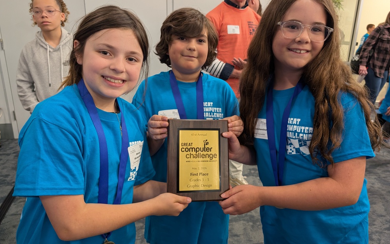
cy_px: 119
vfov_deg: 47.6
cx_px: 196
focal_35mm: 26
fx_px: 276
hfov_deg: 70.4
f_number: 1.68
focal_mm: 6.9
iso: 515
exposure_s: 1/120
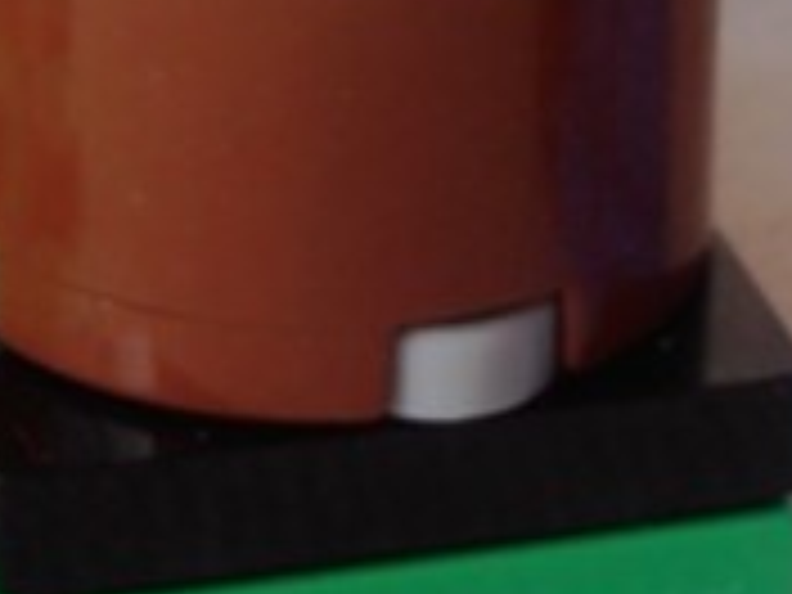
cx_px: 482
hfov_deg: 10.5
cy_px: -461
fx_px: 4324
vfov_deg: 7.6
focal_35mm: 189
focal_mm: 6.61
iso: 80
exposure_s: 1/80
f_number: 3.9
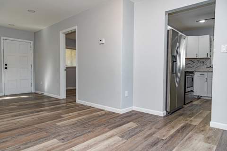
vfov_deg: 53.1
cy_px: 76
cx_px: 114
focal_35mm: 24
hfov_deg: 73.7
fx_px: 151
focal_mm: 24
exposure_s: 1/125
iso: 500
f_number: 7.1
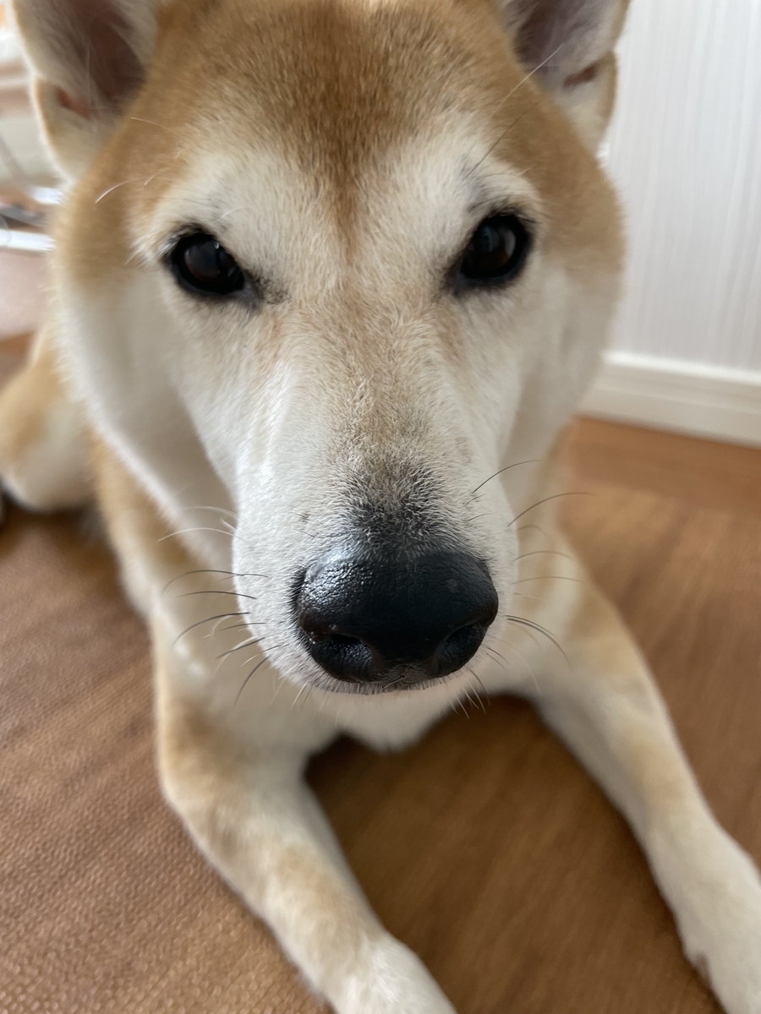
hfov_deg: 53.1
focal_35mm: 26
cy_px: 507
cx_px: 380
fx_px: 762
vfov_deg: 67.3
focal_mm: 4.2
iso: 100
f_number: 1.6
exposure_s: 1/121
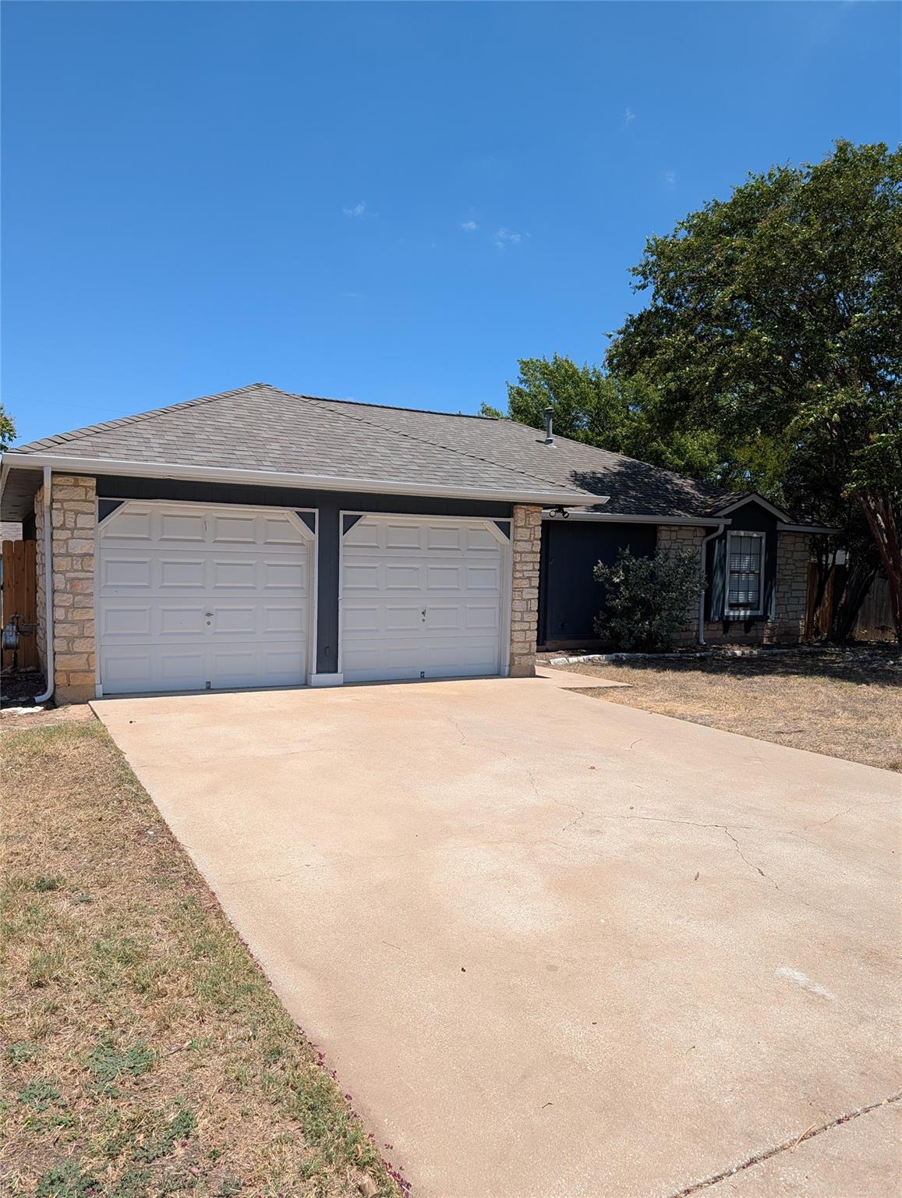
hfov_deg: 56.9
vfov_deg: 71.5
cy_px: 599
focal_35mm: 24
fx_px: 832
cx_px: 451
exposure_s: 1/1252
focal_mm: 6.9
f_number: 1.68
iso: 23
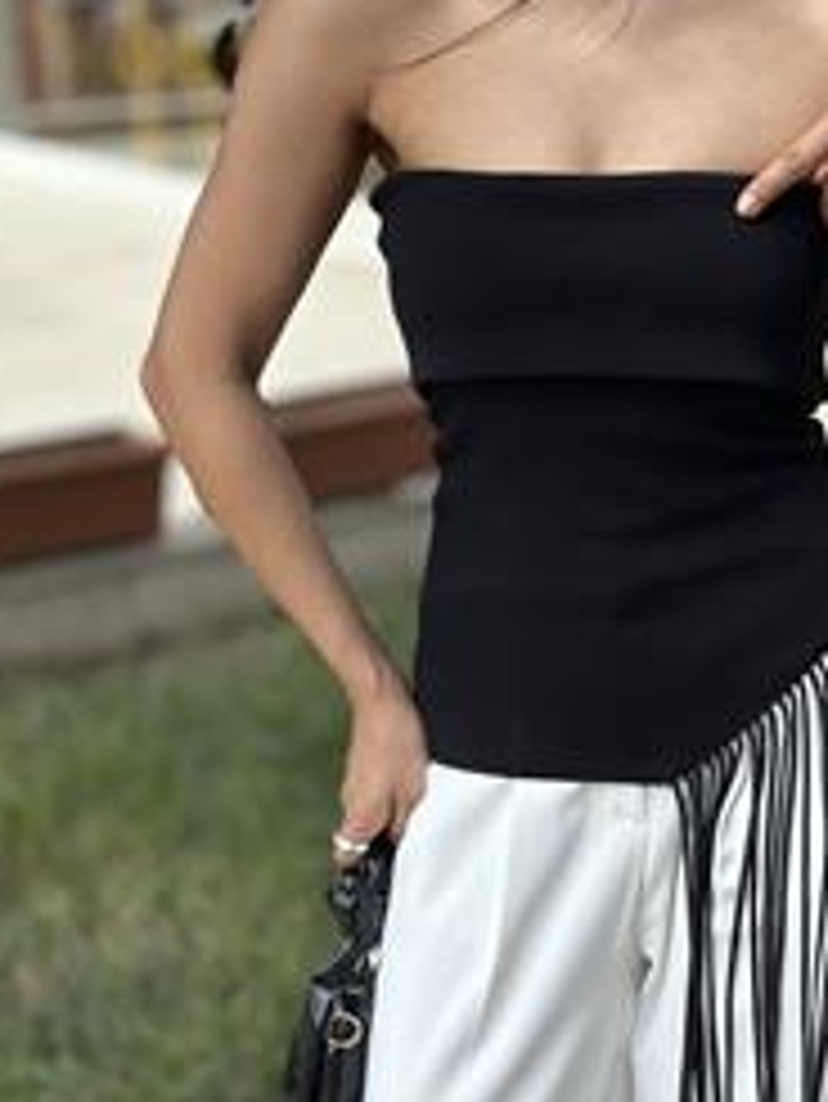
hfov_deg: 18.1
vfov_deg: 24.0
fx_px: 2581
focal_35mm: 81
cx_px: 594
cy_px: 704
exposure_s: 1/1848
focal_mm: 6.86
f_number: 1.78
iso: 100
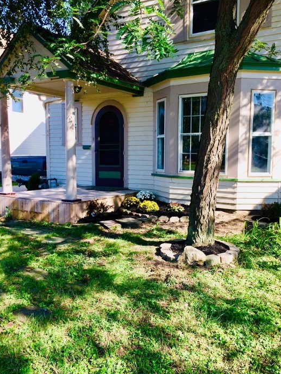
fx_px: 346
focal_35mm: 32
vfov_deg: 56.8
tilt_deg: -6.1
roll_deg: -0.7
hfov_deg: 44.1
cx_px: 148
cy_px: 192
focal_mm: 4.15
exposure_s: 1/651
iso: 32
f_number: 2.2
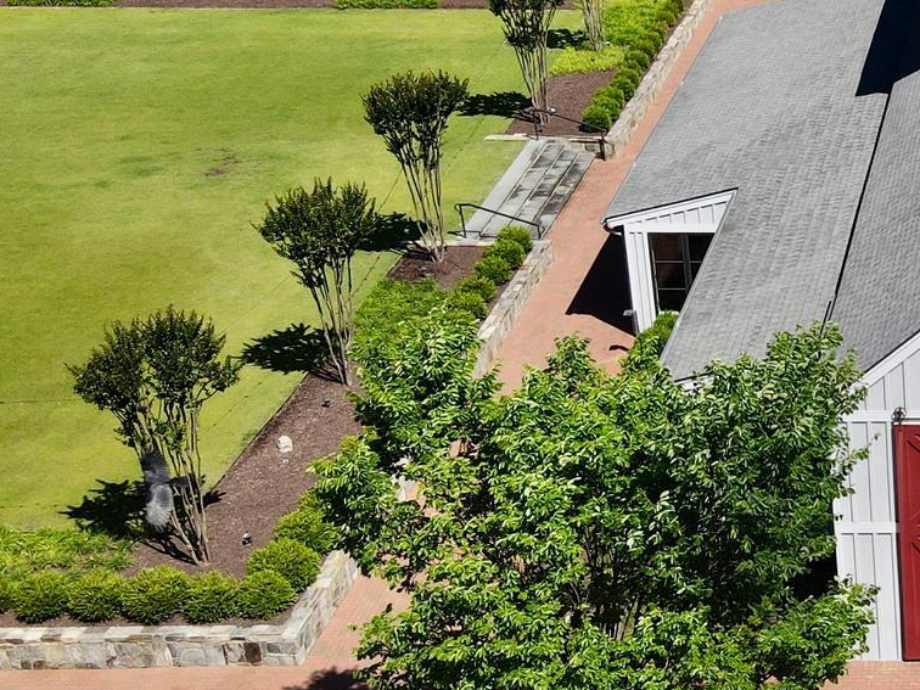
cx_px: 1106
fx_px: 1728
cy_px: 290
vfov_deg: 22.6
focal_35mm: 65
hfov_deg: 26.5
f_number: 2.8
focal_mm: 4.5
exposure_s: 1/800
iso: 100
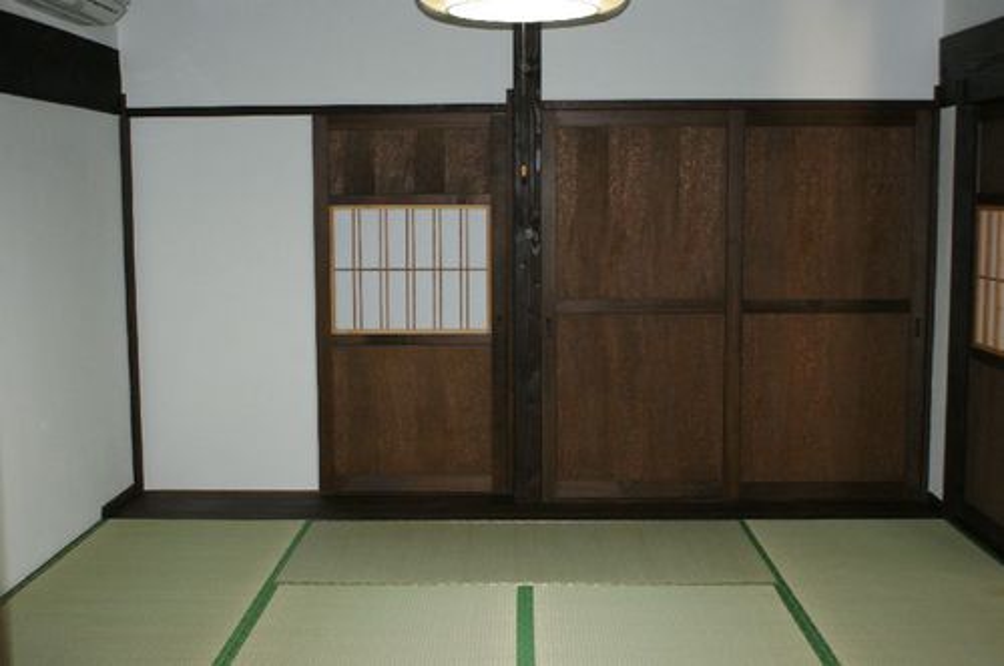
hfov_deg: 46.5
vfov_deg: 31.8
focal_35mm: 42
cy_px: 333
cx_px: 502
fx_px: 1170
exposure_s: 1/60
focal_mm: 28
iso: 400
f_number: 5
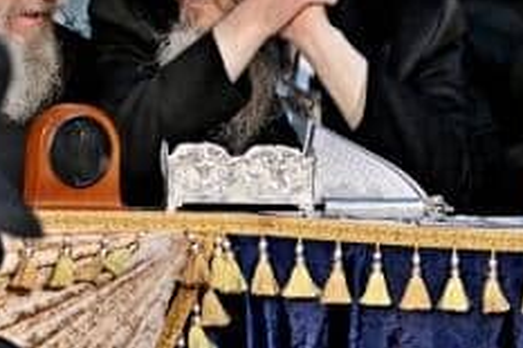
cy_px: -284
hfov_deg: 3.5
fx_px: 8623
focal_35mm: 594
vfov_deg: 2.3
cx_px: -388
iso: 640
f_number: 2.8
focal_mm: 135
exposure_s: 1/320
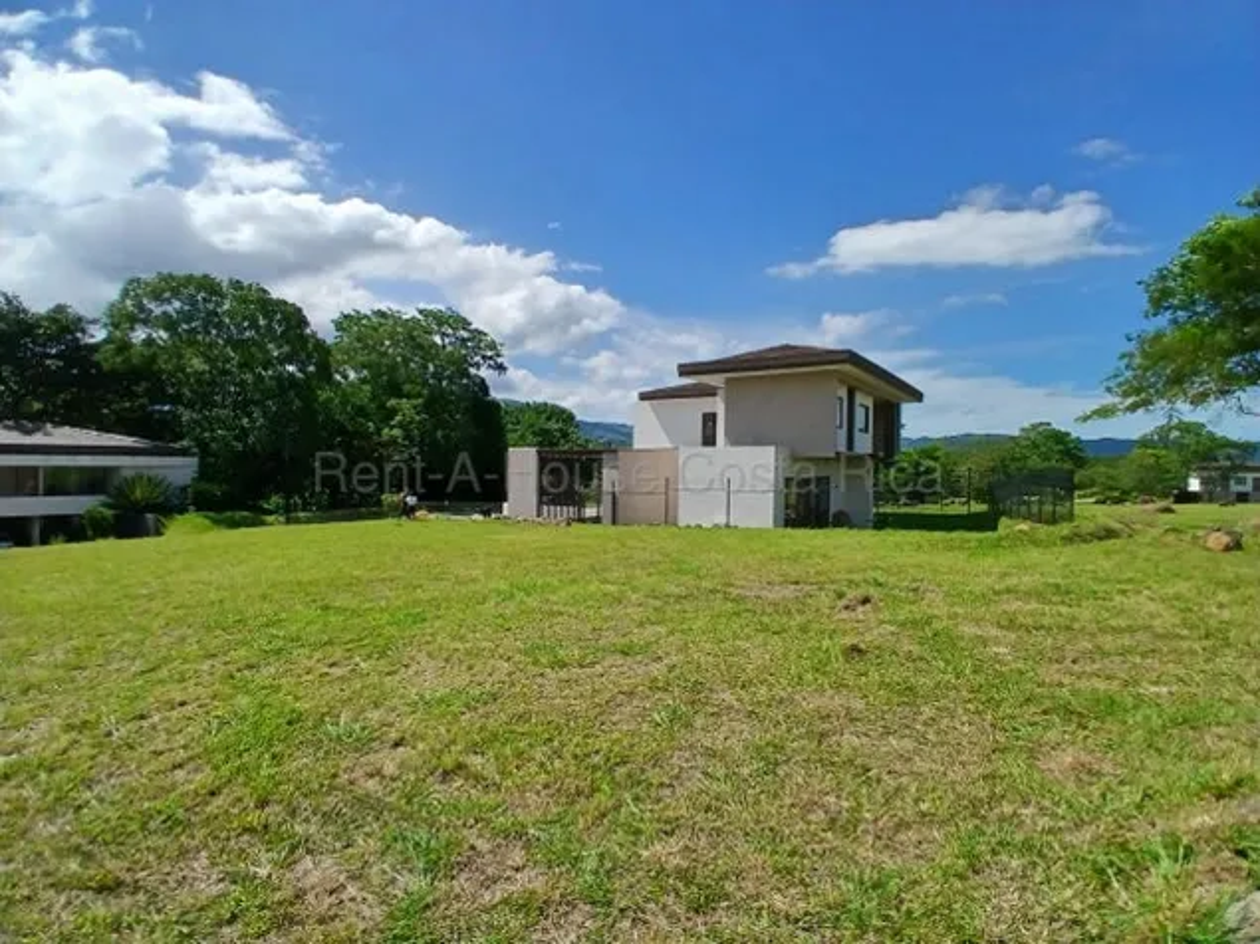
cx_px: 630
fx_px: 619
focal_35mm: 17
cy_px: 472
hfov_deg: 91.0
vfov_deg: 74.7
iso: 50
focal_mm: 1.4
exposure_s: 1/2304
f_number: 2.2
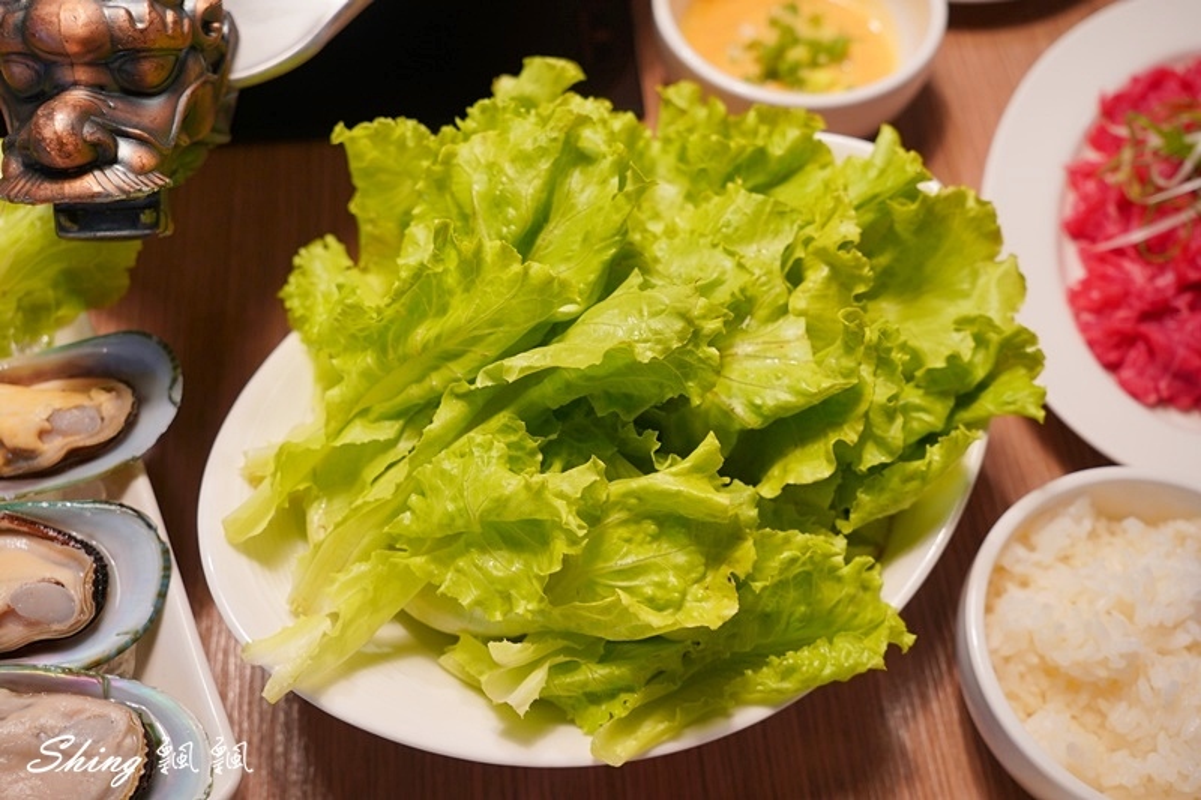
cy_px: 400
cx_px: 600
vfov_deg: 35.0
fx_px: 1267
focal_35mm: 38
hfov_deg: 50.7
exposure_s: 1/25
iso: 1000
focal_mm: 38
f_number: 5.6
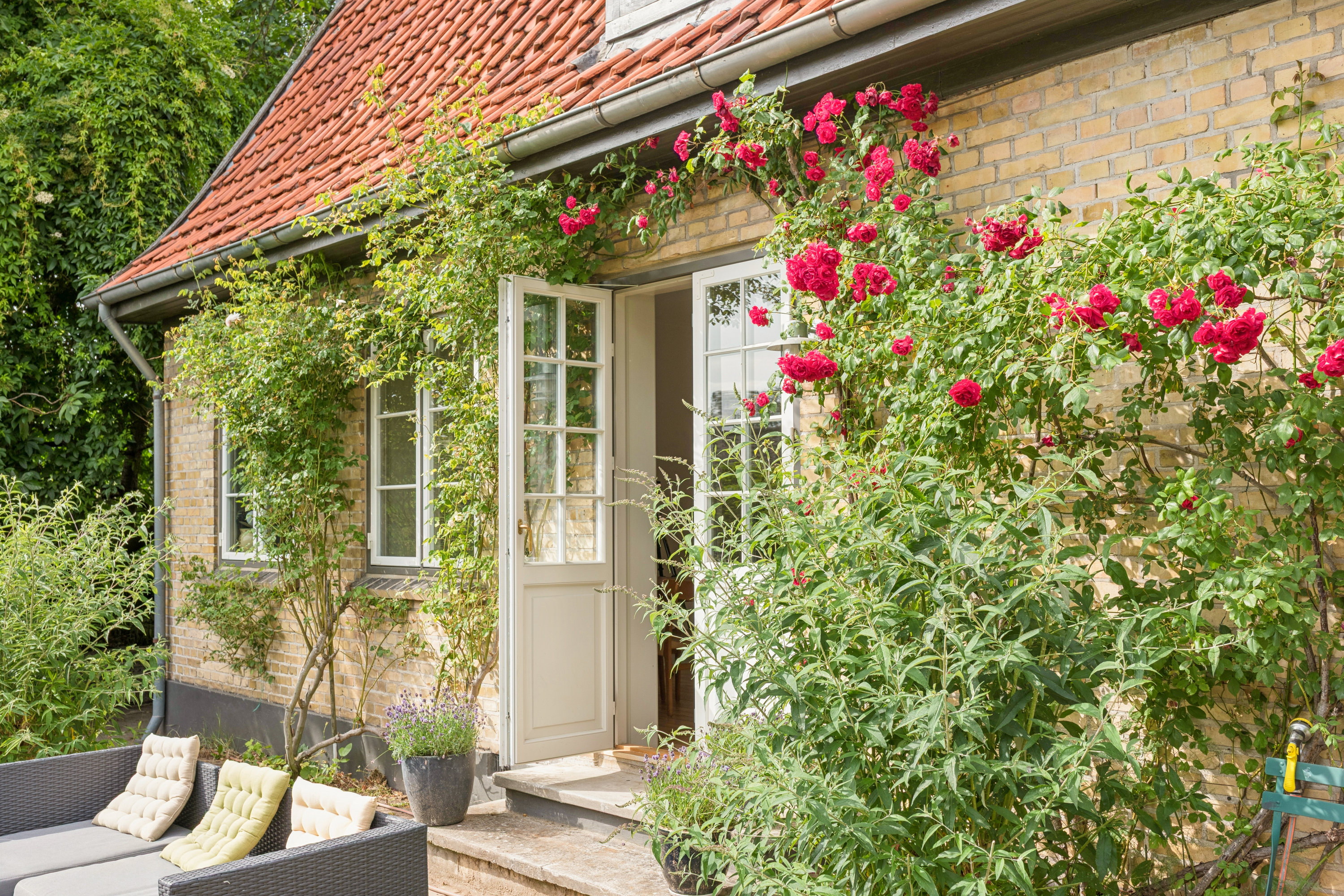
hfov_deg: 54.4
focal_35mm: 35
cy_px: 448
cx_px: 672
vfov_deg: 37.9
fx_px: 1307
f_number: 11
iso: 200
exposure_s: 1/180
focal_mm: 35
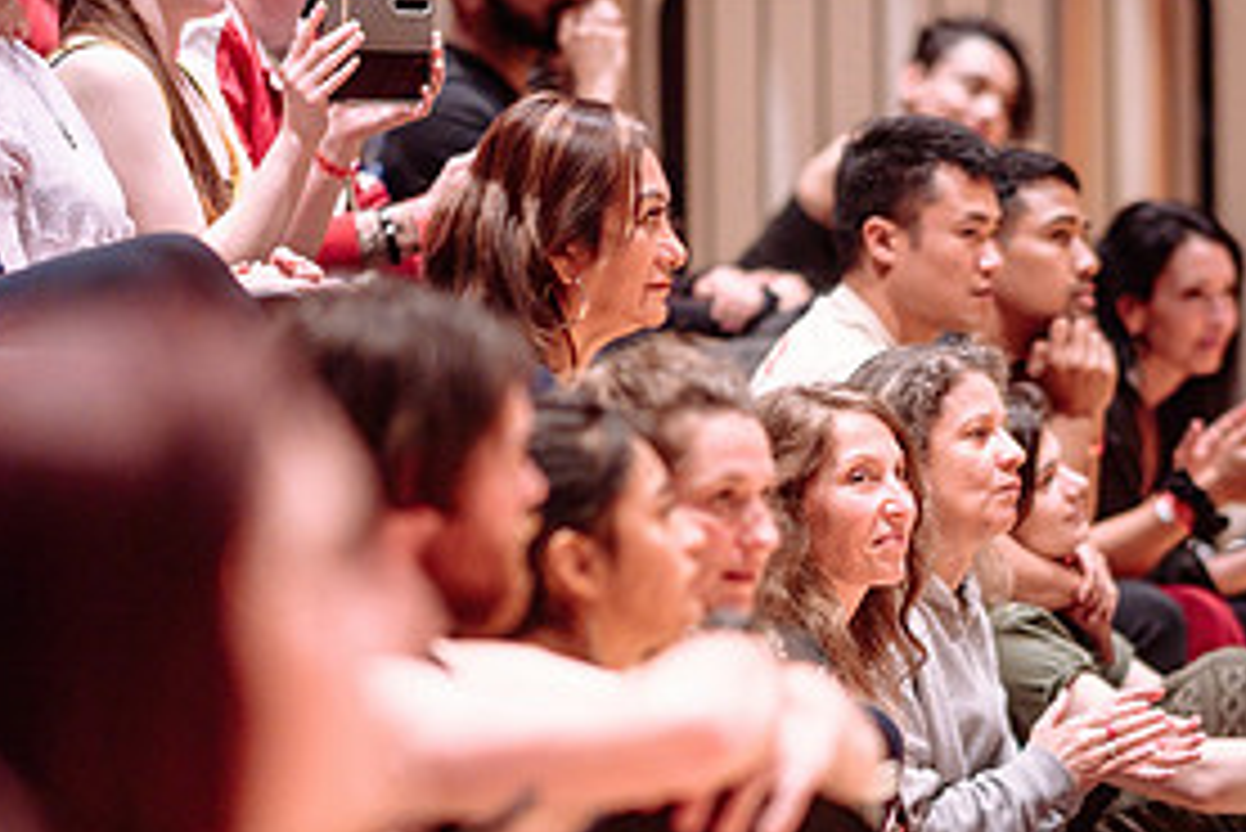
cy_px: 729
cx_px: 1018
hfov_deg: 8.7
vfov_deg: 5.8
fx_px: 8137
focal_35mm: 235
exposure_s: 1/125
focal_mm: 105
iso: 1600
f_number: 1.4
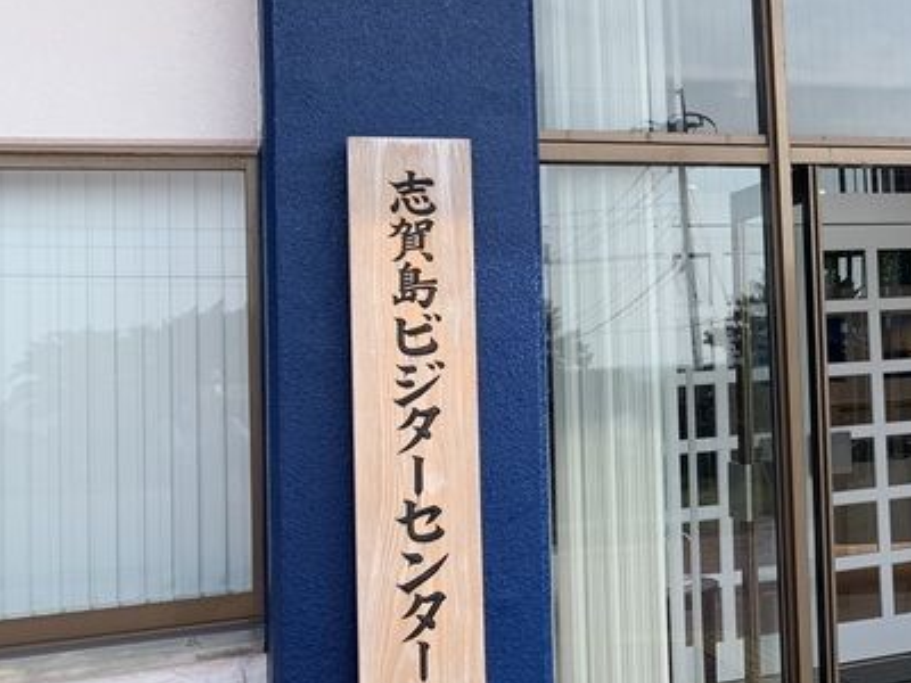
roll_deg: +3.0
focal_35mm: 53
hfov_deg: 33.0
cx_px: 921
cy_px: 249
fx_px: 1395
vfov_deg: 27.4
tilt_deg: +2.2
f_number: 1.8
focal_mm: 4.25
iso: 25
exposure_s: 1/696
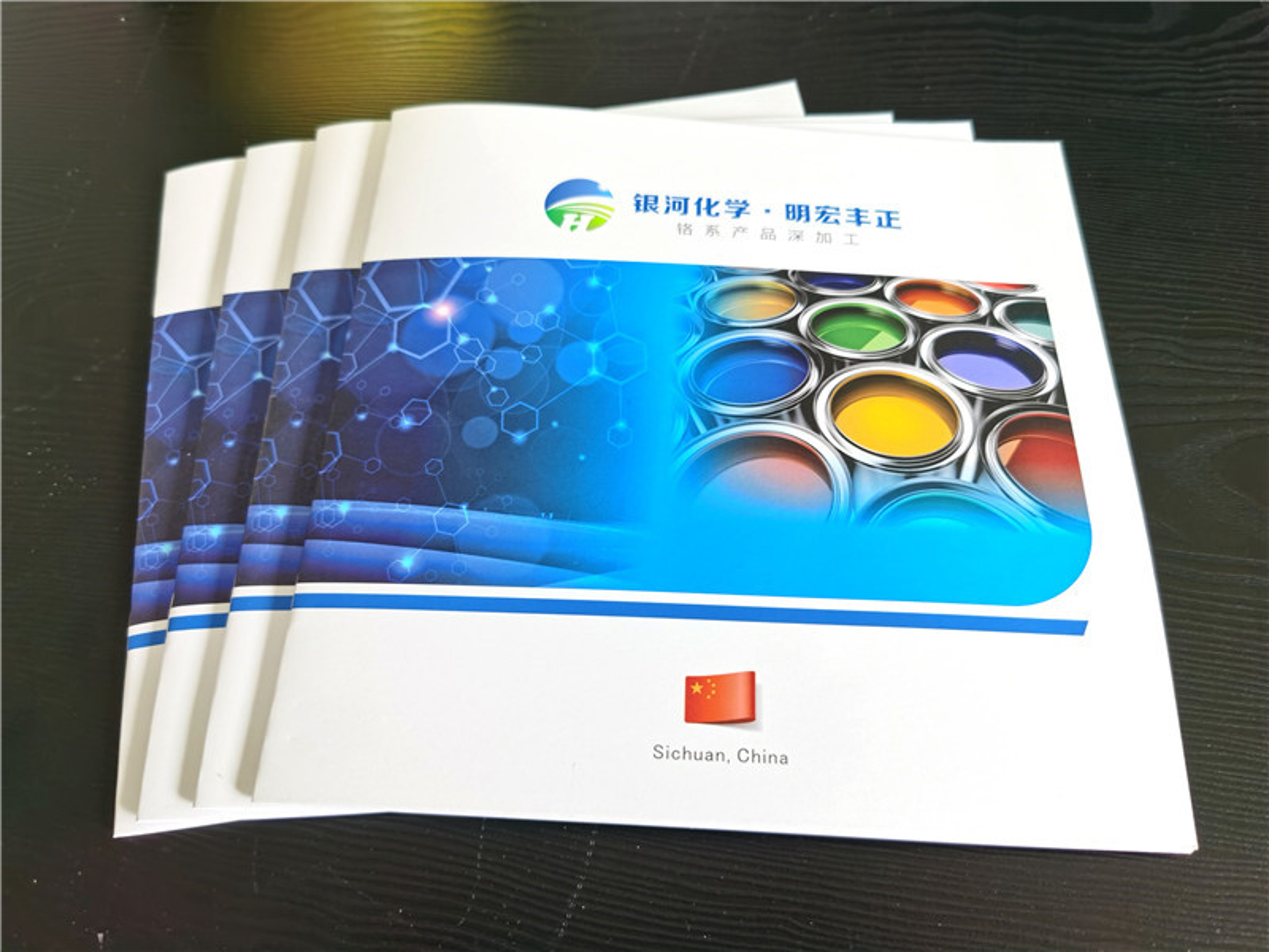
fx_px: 990
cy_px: 476
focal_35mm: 27
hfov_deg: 65.3
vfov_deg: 51.4
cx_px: 634
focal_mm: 5.56
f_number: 1.6
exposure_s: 1/100
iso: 50
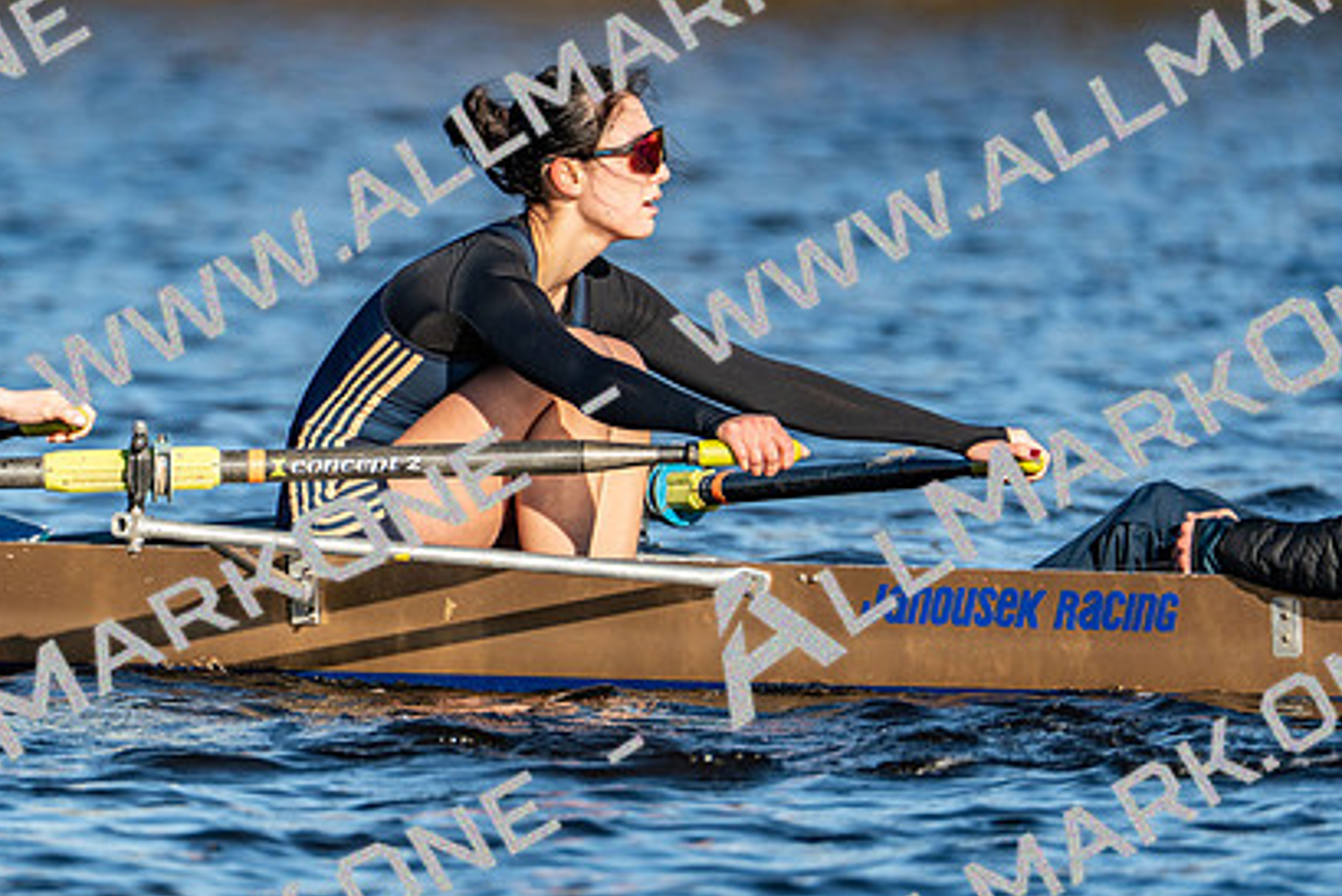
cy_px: 418
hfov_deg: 2.4
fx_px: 31733
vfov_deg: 1.6
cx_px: 433
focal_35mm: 851
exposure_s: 1/2000
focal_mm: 600
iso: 500
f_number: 6.3
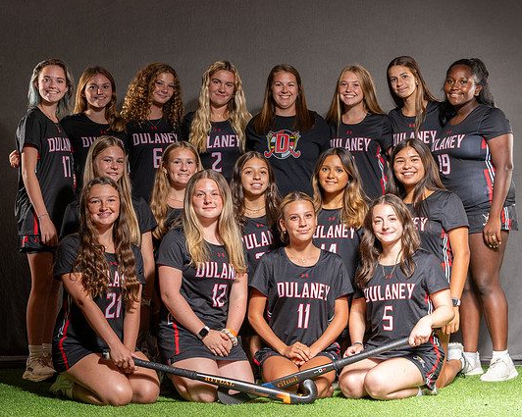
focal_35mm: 73
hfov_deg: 26.1
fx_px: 1127
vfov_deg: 21.0
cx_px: 249
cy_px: 228
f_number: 6.3
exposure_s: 1/125
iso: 160
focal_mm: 52
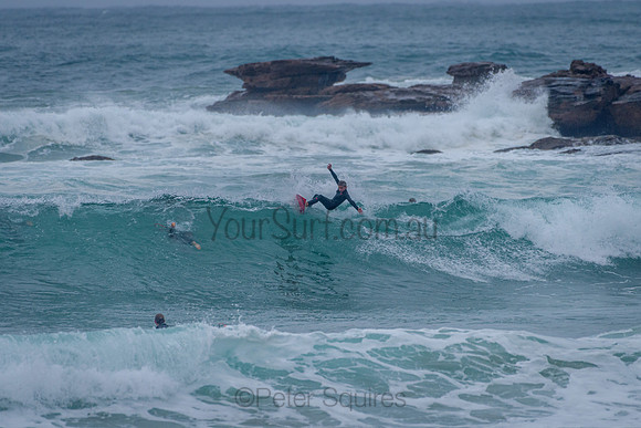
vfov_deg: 2.2
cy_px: 214
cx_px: 320
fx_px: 10908
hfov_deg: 3.4
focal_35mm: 613
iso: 500
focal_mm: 500
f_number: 5.6
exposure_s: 1/2000
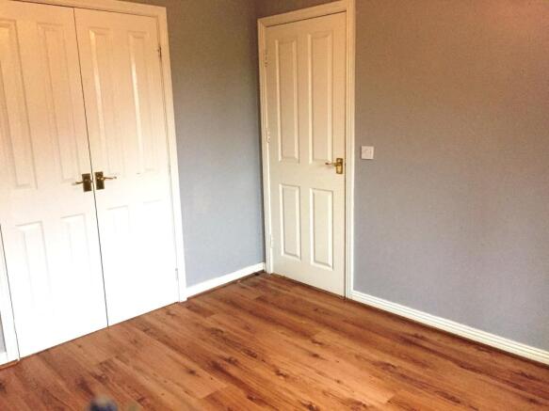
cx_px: 274
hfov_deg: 61.7
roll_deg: +0.7
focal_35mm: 29
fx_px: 460
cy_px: 206
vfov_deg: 48.2
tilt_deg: -12.1
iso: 250
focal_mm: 4.15
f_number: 2.2
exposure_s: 1/33
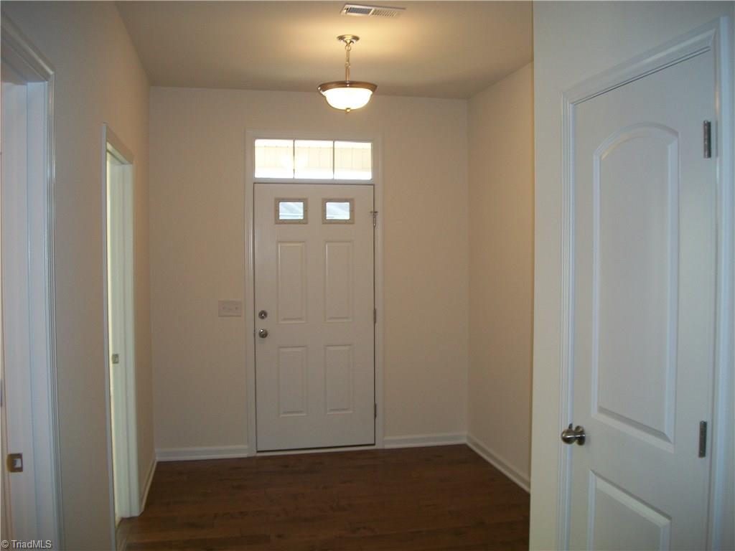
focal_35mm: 32
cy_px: 276
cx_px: 368
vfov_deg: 44.2
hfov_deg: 56.8
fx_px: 679
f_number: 2.9
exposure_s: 1/30
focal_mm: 5.7
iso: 80
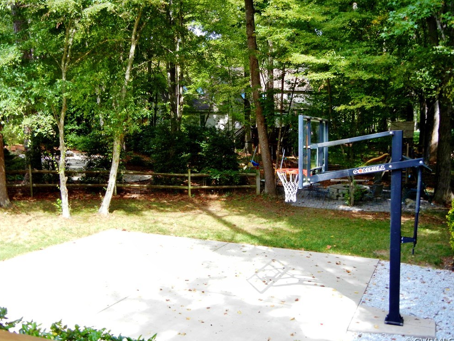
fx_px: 459
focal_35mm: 35
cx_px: 223
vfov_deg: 40.7
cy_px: 174
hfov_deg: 52.6
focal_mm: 6.2
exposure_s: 1/261
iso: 160
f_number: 3.6
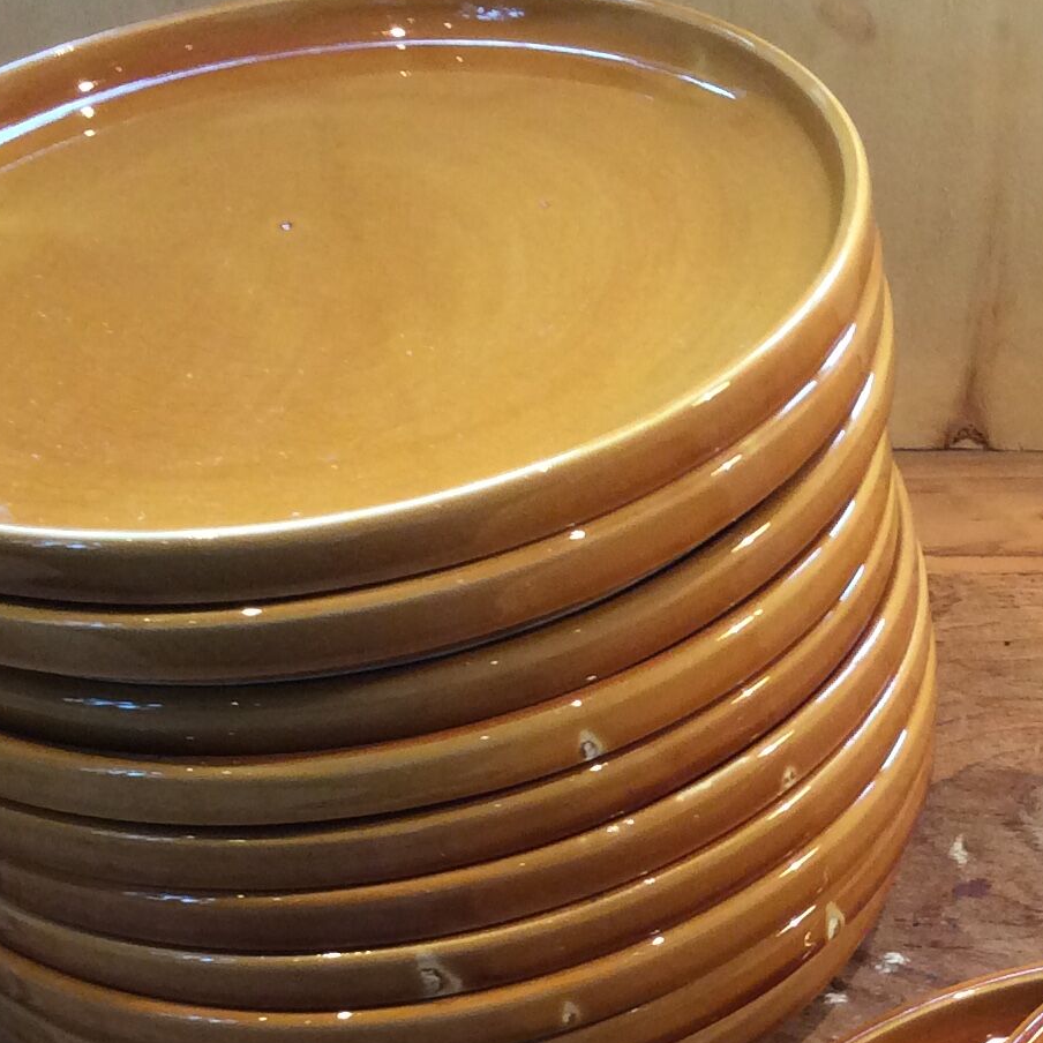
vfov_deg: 20.8
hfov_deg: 21.0
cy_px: 1012
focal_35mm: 81
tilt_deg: -46.2
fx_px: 2761
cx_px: 913
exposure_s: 1/25
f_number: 2.4
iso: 80
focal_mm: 3.3
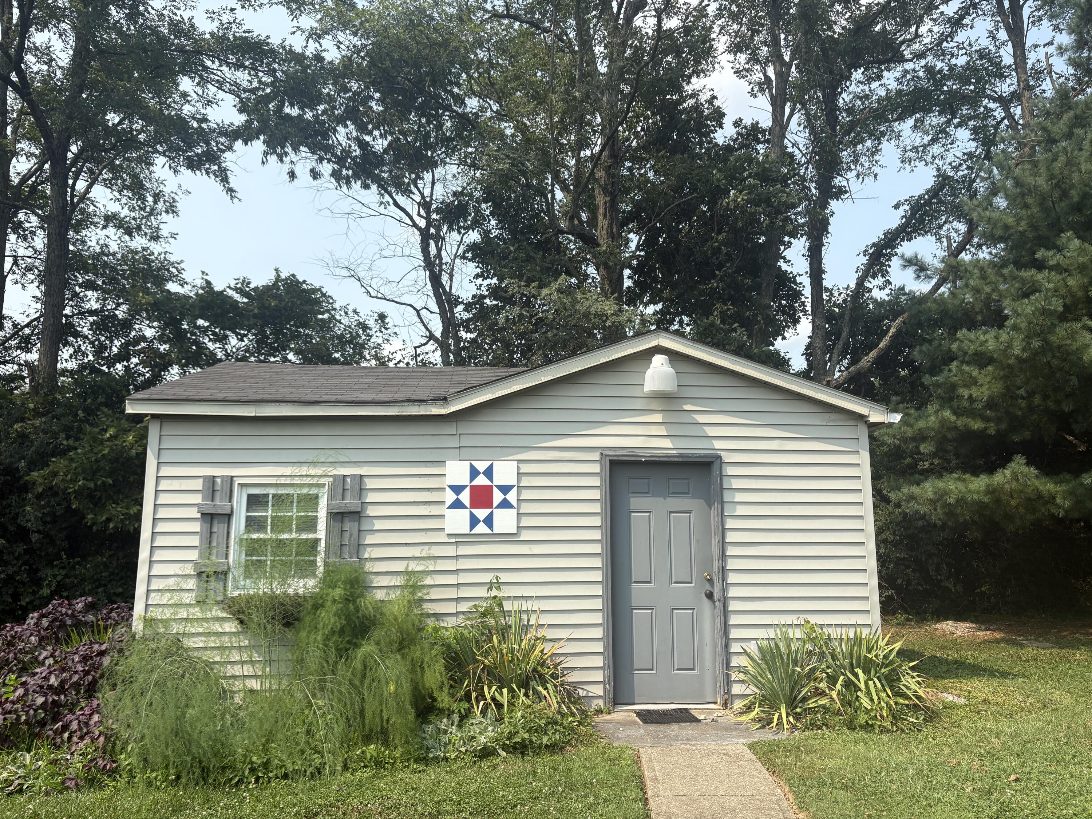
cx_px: 546
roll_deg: -0.6
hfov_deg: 67.3
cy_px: 410
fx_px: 820
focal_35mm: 26
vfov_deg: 53.1
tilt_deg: +9.7
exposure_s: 1/2075
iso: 50
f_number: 1.6
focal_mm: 5.96
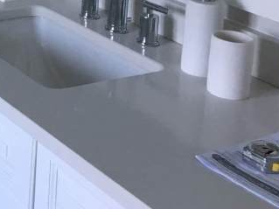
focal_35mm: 93
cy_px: -99
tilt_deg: -9.5
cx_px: -90
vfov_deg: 14.8
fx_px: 749
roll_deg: -1.0
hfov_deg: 19.4
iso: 64
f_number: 2.2
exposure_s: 1/30
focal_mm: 4.15
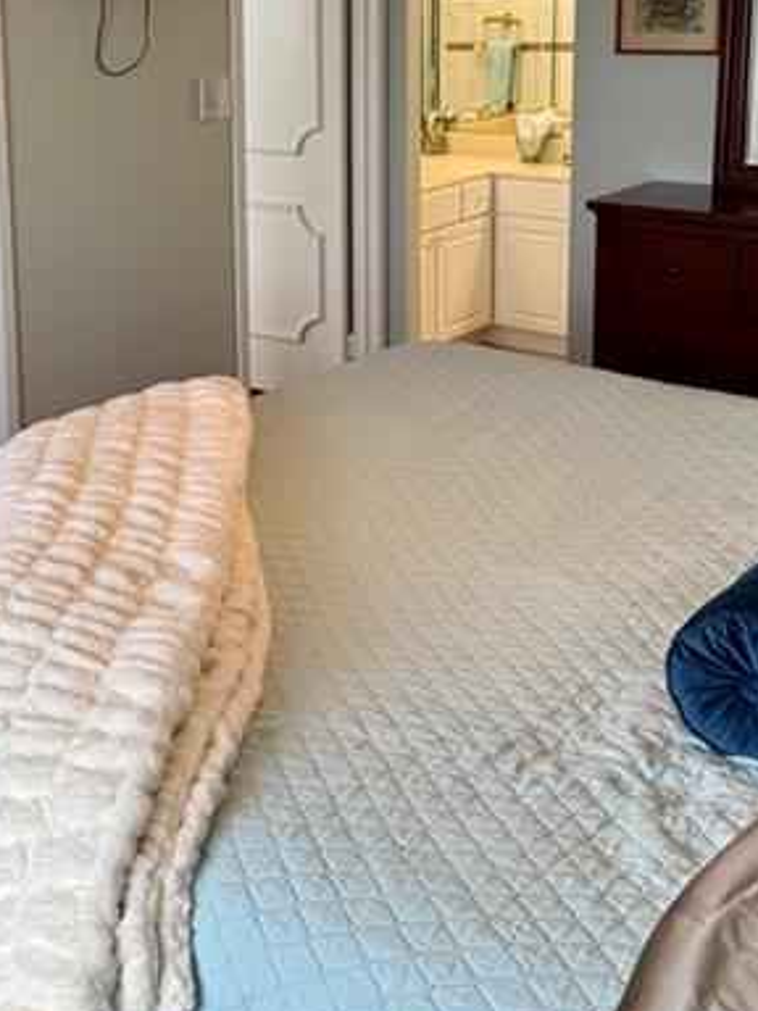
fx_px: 1401
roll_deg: +0.7
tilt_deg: -9.5
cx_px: 221
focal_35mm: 48
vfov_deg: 38.2
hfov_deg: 29.9
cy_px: 205
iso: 64
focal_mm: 6.76
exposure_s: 1/120
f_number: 1.78
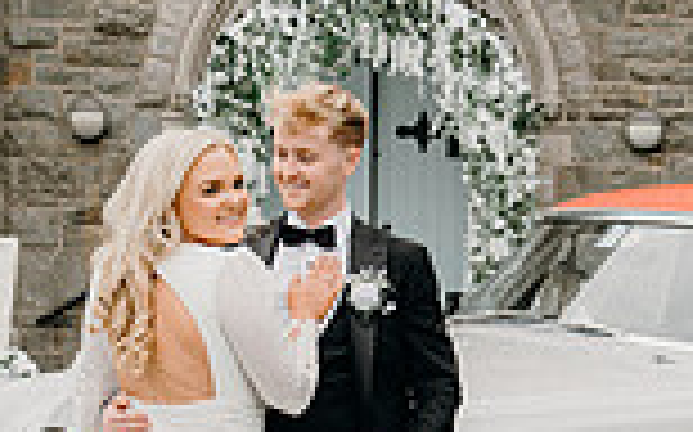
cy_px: 614
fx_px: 2170
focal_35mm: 115
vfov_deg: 11.0
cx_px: 576
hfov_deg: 17.9
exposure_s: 1/200
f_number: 3.5
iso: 125
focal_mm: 30
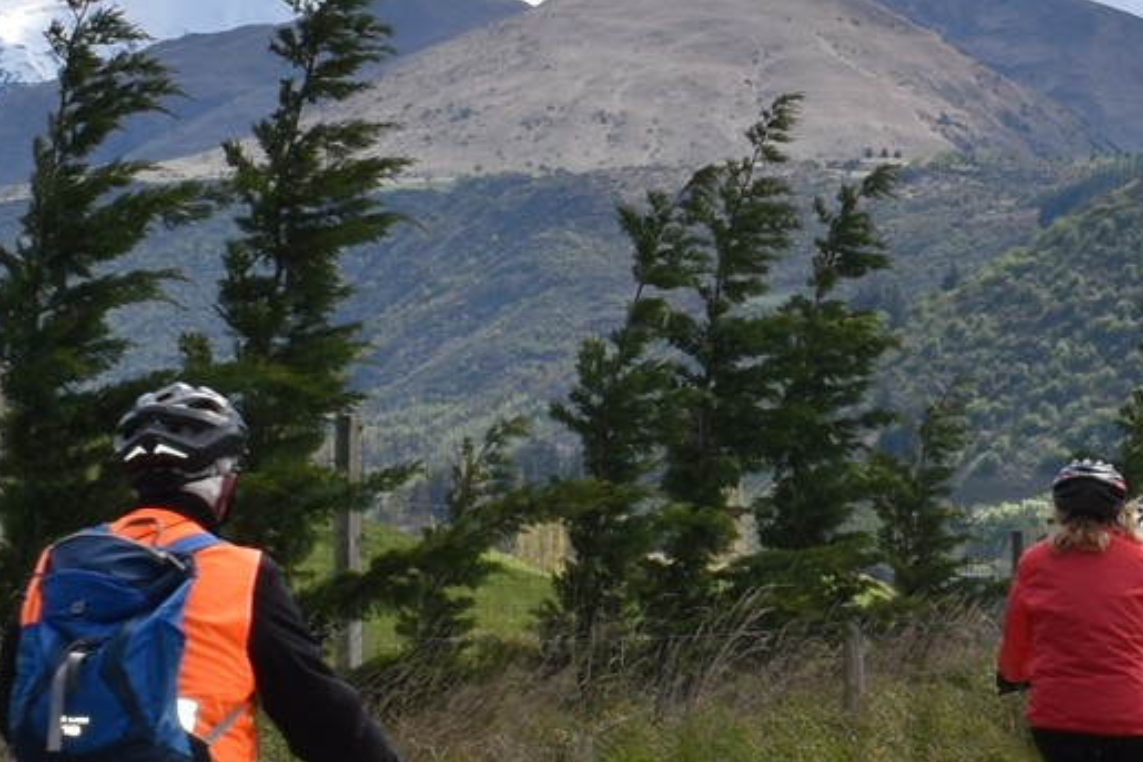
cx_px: 1214
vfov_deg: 8.0
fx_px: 5443
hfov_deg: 11.8
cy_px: 385
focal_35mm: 171
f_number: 11
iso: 100
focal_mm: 23
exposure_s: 1/200
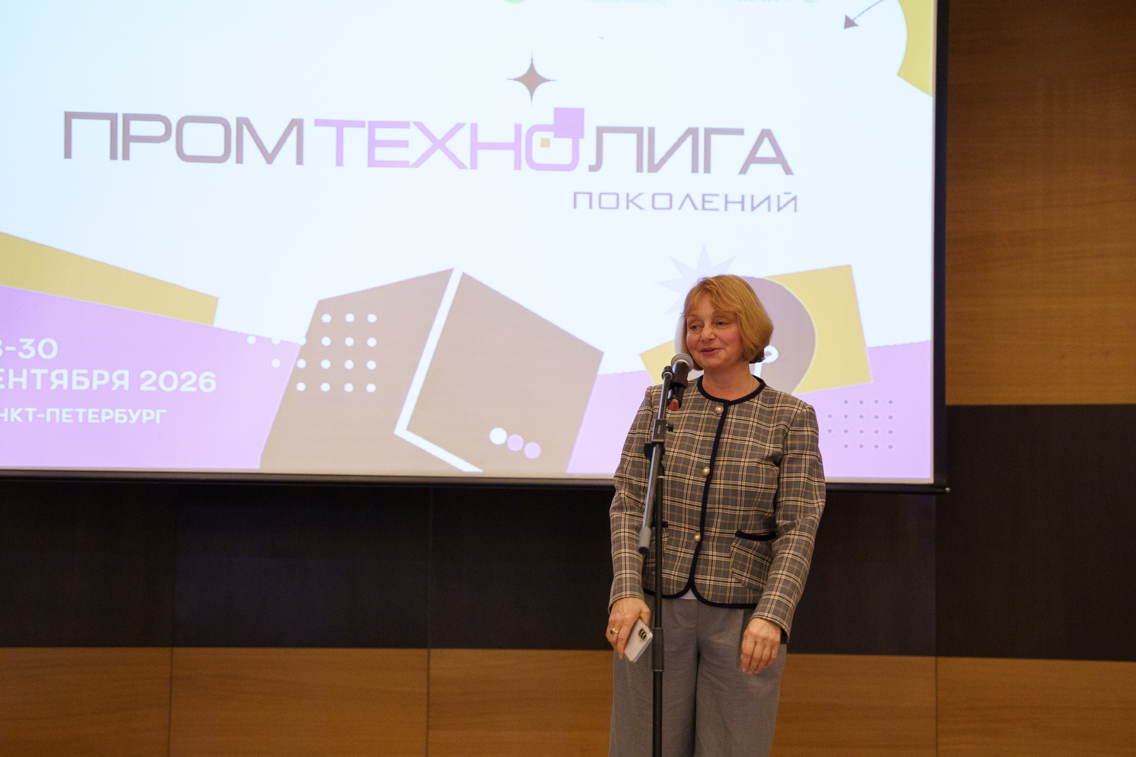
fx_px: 2515
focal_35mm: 80
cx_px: 566
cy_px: 420
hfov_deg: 25.5
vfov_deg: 17.1
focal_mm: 70
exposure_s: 1/160
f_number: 3.5
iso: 4000
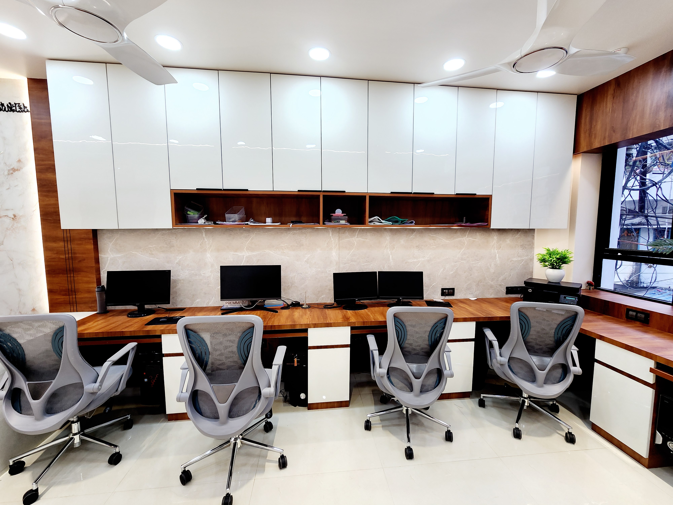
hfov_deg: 106.2
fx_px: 253
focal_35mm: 13
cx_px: 336
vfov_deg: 89.9
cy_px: 252
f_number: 2.2
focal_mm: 2.2
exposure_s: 1/50
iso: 50
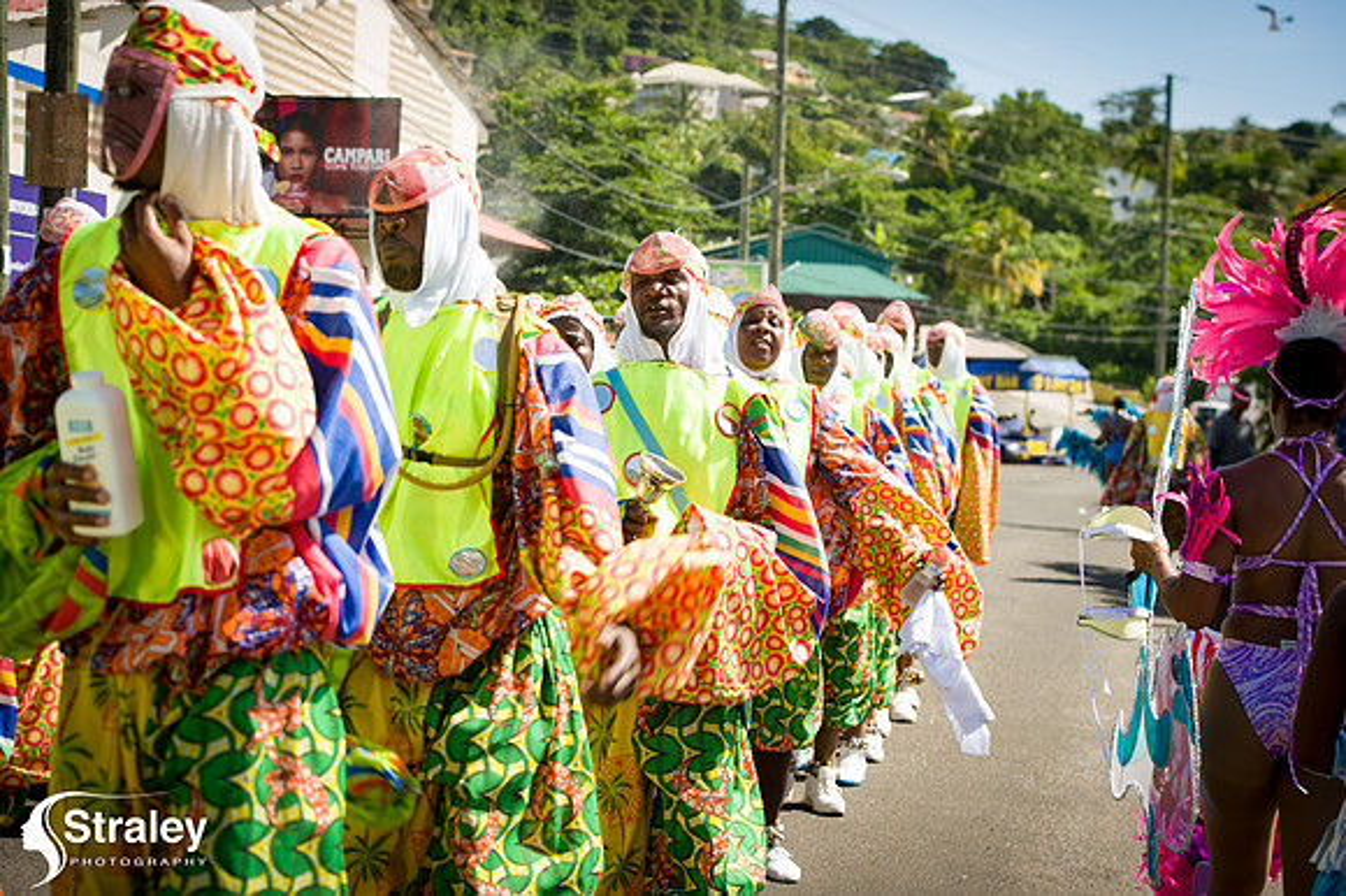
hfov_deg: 28.9
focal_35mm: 70
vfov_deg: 19.4
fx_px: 2616
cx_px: 673
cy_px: 448
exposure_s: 1/200
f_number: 6.3
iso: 100
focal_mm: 70
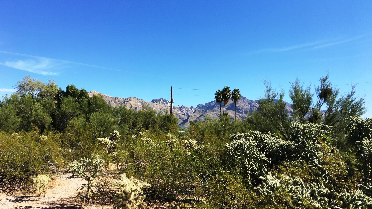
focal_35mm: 32
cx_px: 184
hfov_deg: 61.0
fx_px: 316
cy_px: 93
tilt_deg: +11.7
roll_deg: -2.0
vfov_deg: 36.6
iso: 25
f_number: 2.2
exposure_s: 1/1183
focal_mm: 4.15
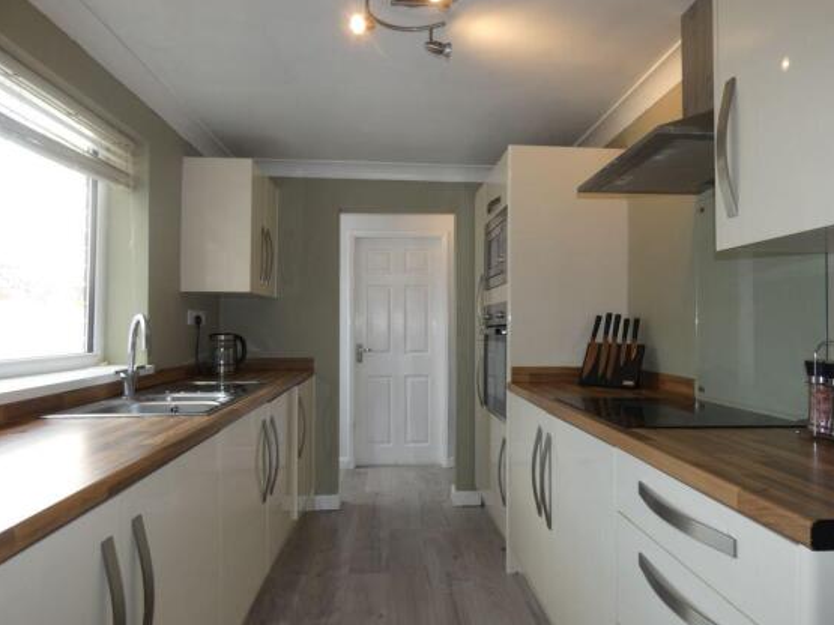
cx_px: 434
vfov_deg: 63.4
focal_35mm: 21
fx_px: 506
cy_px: 316
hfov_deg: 79.0
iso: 80
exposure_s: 1/60
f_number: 2.8
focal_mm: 3.6
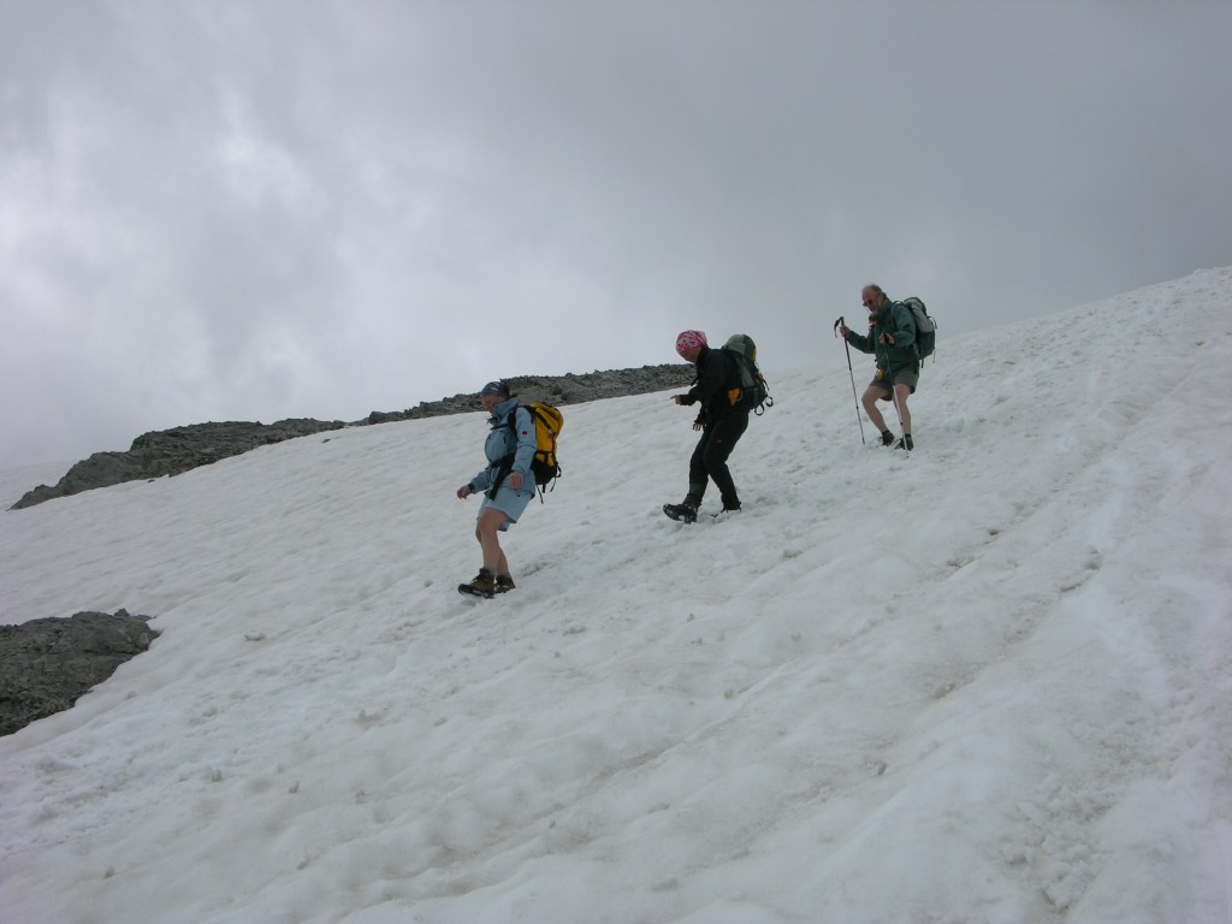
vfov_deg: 40.7
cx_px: 616
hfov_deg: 52.6
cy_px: 462
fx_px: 1246
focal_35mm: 35
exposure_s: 1/315
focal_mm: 8.9
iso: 50
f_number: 8
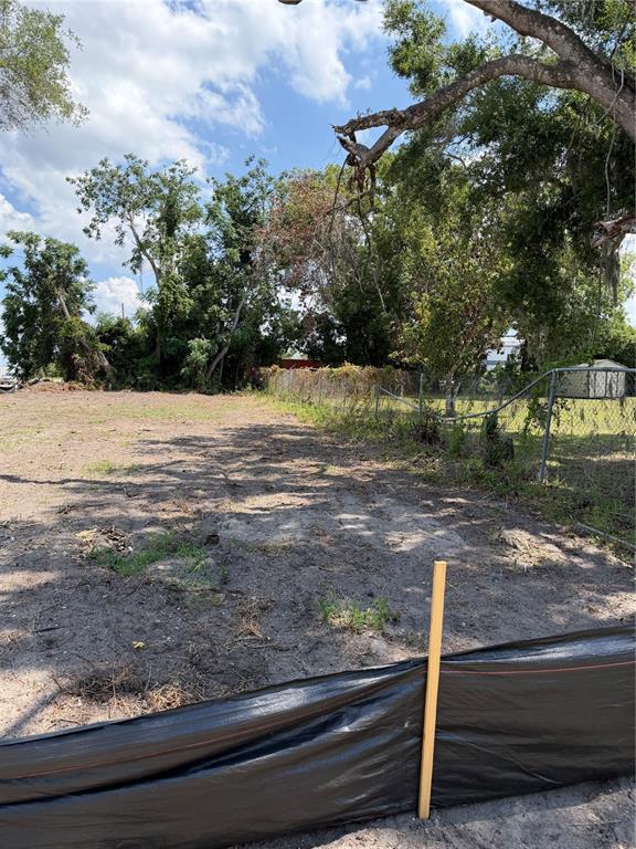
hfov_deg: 56.8
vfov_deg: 71.6
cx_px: 318
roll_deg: -1.8
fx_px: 588
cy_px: 424
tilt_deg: -3.6
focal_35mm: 24
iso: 100
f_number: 1.78
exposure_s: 1/2703
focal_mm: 6.76
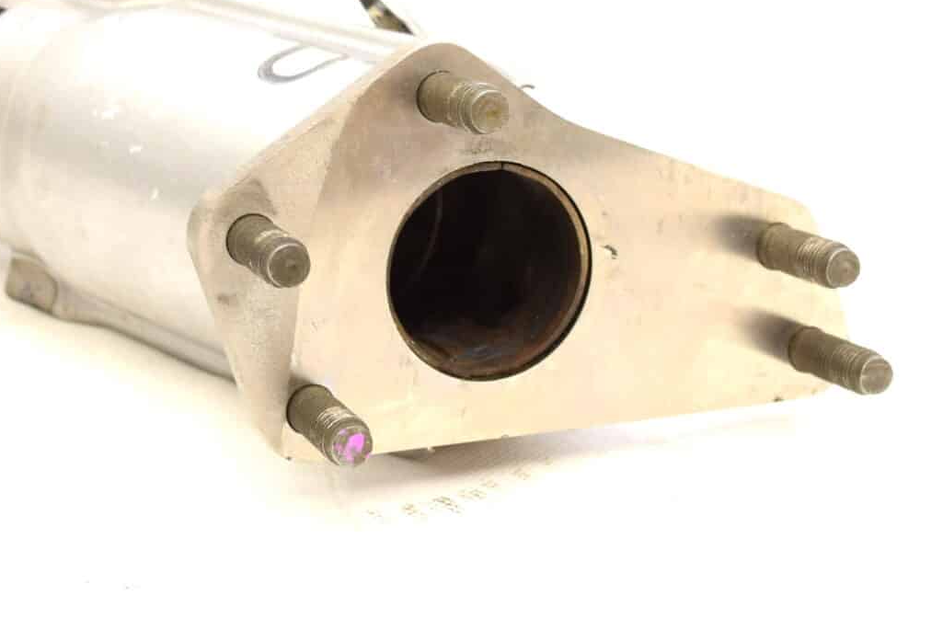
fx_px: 2045
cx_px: 326
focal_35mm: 78
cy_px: 132
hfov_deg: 25.9
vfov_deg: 17.4
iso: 400
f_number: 5.6
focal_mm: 26
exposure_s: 1/125
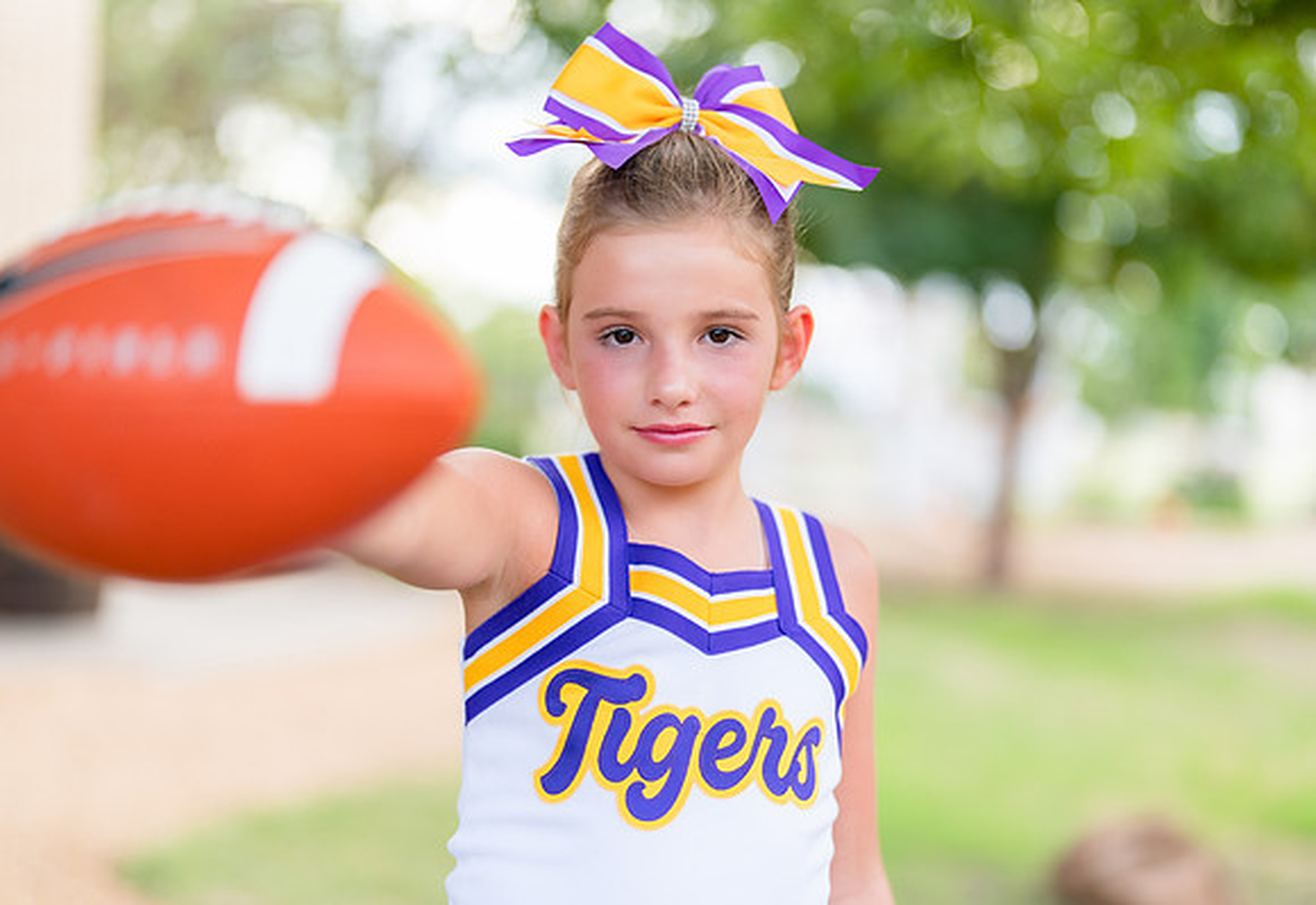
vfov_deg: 22.8
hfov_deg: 32.7
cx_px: 666
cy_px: 535
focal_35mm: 61
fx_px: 2243
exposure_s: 1/400
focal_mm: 50
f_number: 1.2
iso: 100
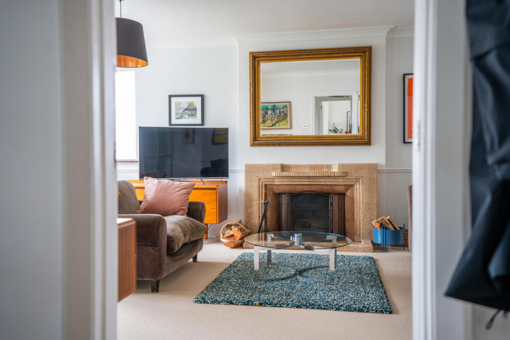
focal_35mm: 35
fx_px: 496
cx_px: 255
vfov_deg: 37.9
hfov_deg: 54.4
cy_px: 170
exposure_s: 1/5
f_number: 2.8
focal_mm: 35
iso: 200
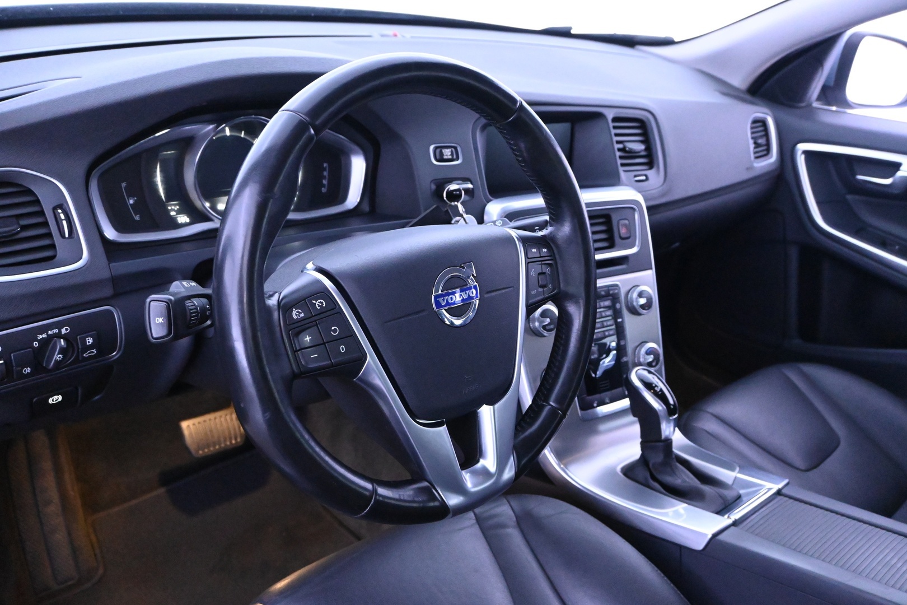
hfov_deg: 59.5
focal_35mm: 32
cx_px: 454
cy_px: 302
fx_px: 794
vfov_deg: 41.7
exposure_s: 1/30
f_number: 4.5
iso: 9000
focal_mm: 21
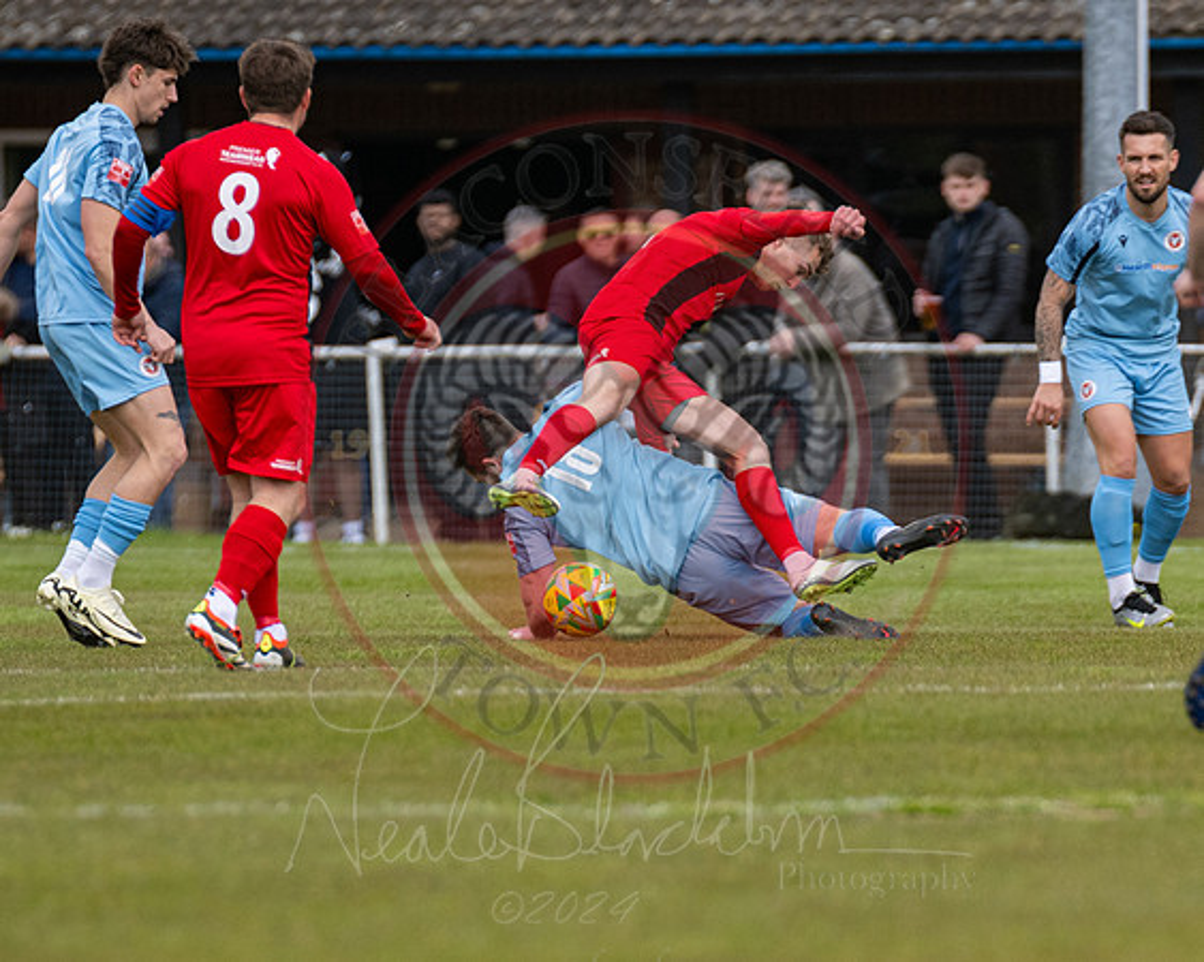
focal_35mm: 734
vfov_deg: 2.1
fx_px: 26140
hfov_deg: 2.6
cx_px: 757
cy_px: 696
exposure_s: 1/3200
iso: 400
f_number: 4
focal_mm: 300
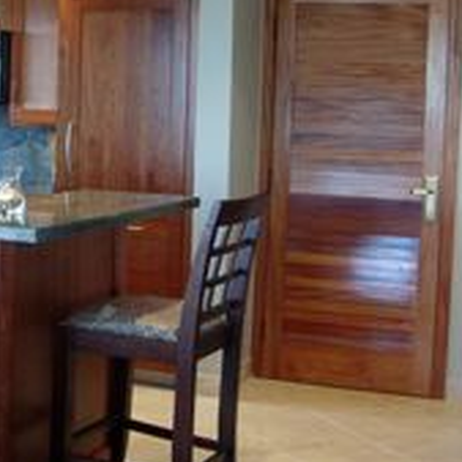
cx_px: 137
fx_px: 1102
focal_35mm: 73
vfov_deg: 23.5
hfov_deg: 23.5
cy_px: 134
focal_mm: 7.8
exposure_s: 1/32
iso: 118
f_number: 2.8
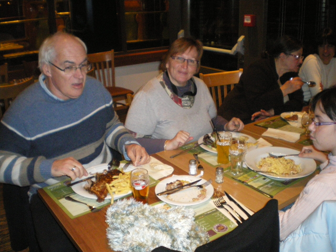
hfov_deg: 51.4
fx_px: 349
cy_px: 126
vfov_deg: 39.7
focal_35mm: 36
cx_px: 168
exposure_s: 1/50
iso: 800
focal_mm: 6.3
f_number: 3.1
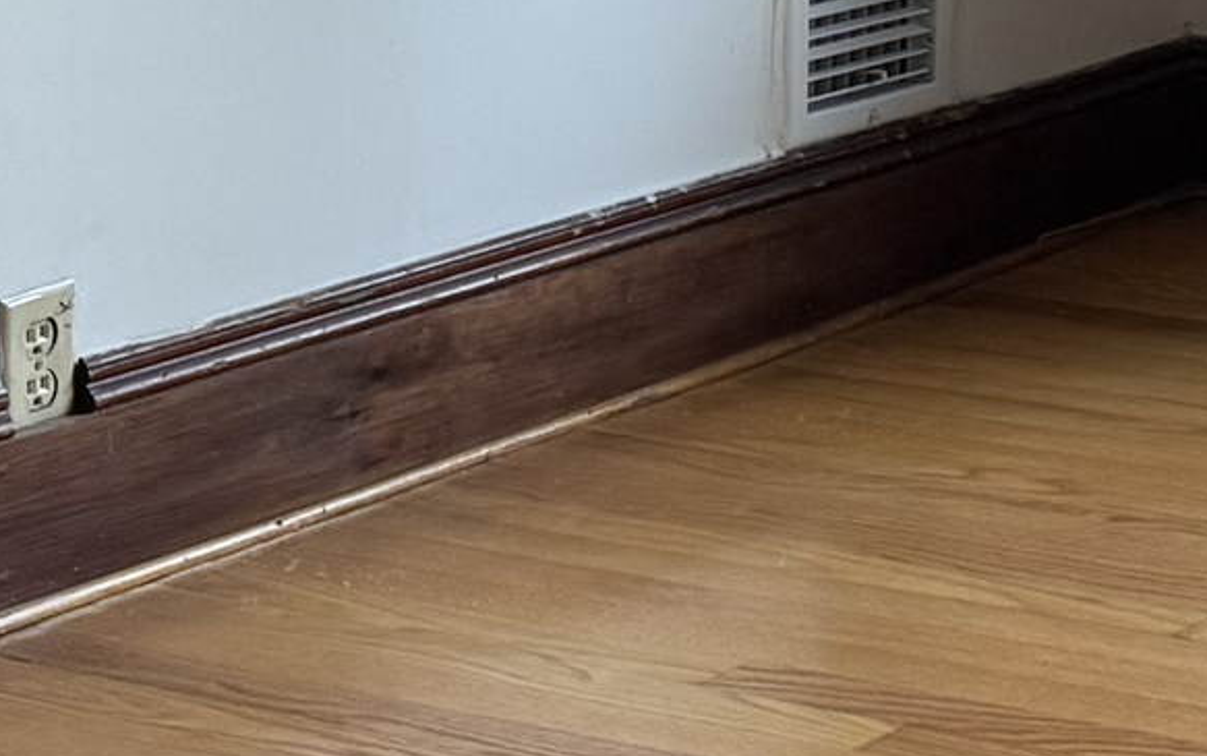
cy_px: -576
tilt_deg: -3.1
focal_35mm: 134
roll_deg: -0.7
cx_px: 1780
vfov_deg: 9.4
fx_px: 4410
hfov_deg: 14.6
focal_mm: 6.76
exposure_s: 1/105
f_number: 1.78
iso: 200
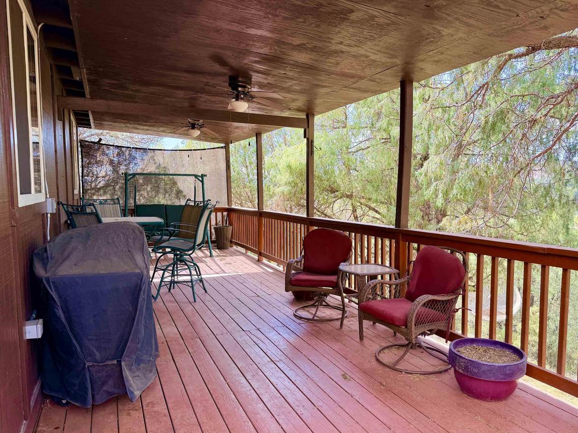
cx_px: 307
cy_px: 227
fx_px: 434
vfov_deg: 53.0
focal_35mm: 26
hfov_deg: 67.2
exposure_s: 1/289
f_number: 1.78
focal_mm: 6.76
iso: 80
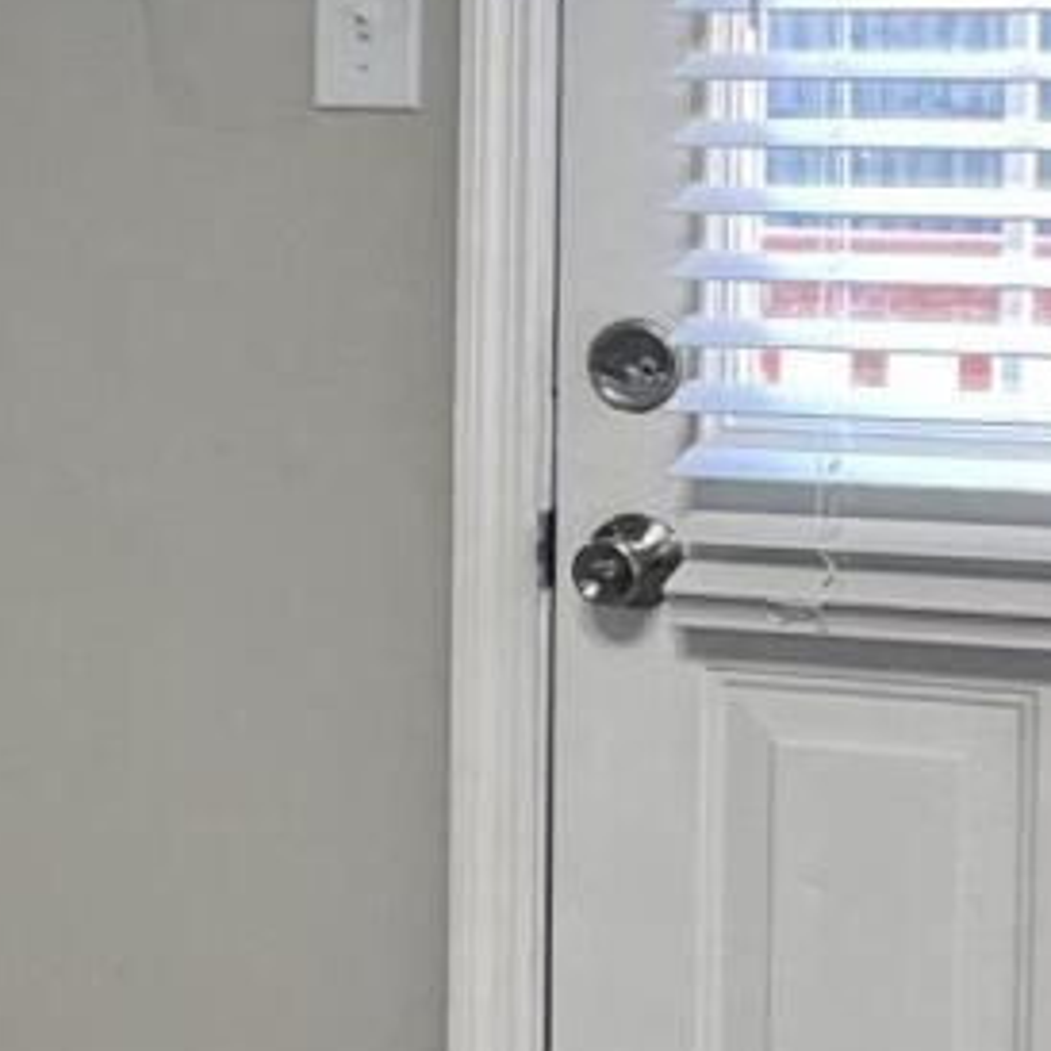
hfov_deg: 9.5
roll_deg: +1.8
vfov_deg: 10.4
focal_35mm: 168
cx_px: -1235
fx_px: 5771
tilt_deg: -4.8
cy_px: 433
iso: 80
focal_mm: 5.7
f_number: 1.5
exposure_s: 1/60
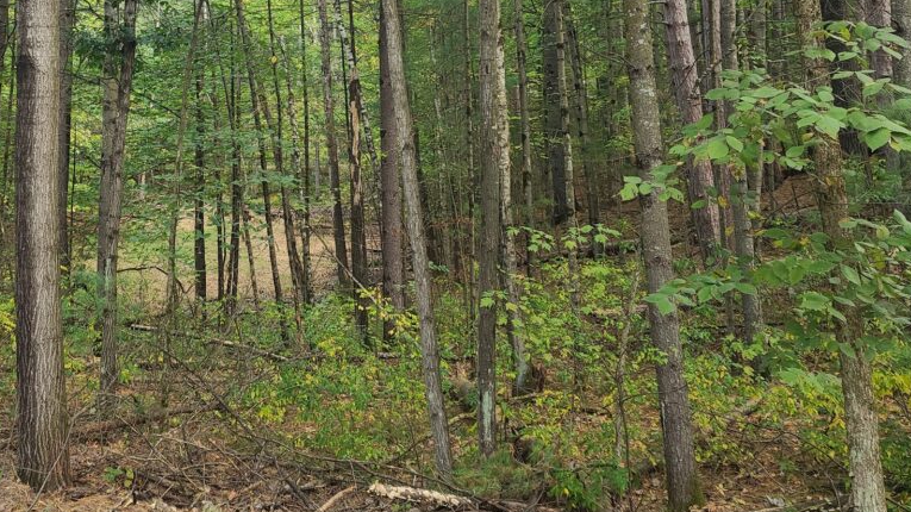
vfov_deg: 29.9
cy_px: 51
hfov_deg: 51.8
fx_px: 918
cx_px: 303
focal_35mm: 38
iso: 40
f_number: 1.8
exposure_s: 1/60
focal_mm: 7
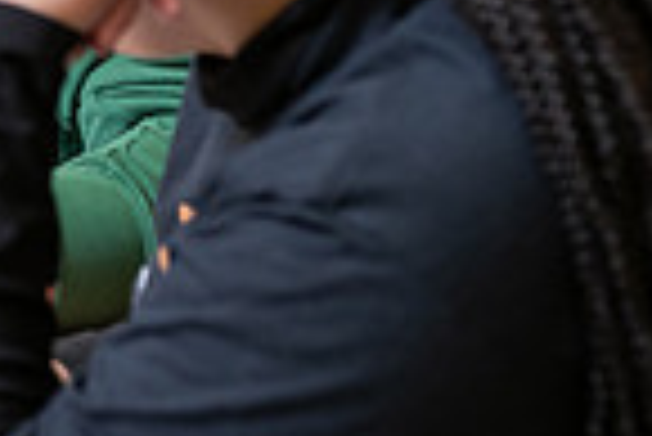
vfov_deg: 5.7
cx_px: -234
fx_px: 4351
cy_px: -209
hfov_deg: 8.4
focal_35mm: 240
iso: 500
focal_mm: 60
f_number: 3.5
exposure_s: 1/125
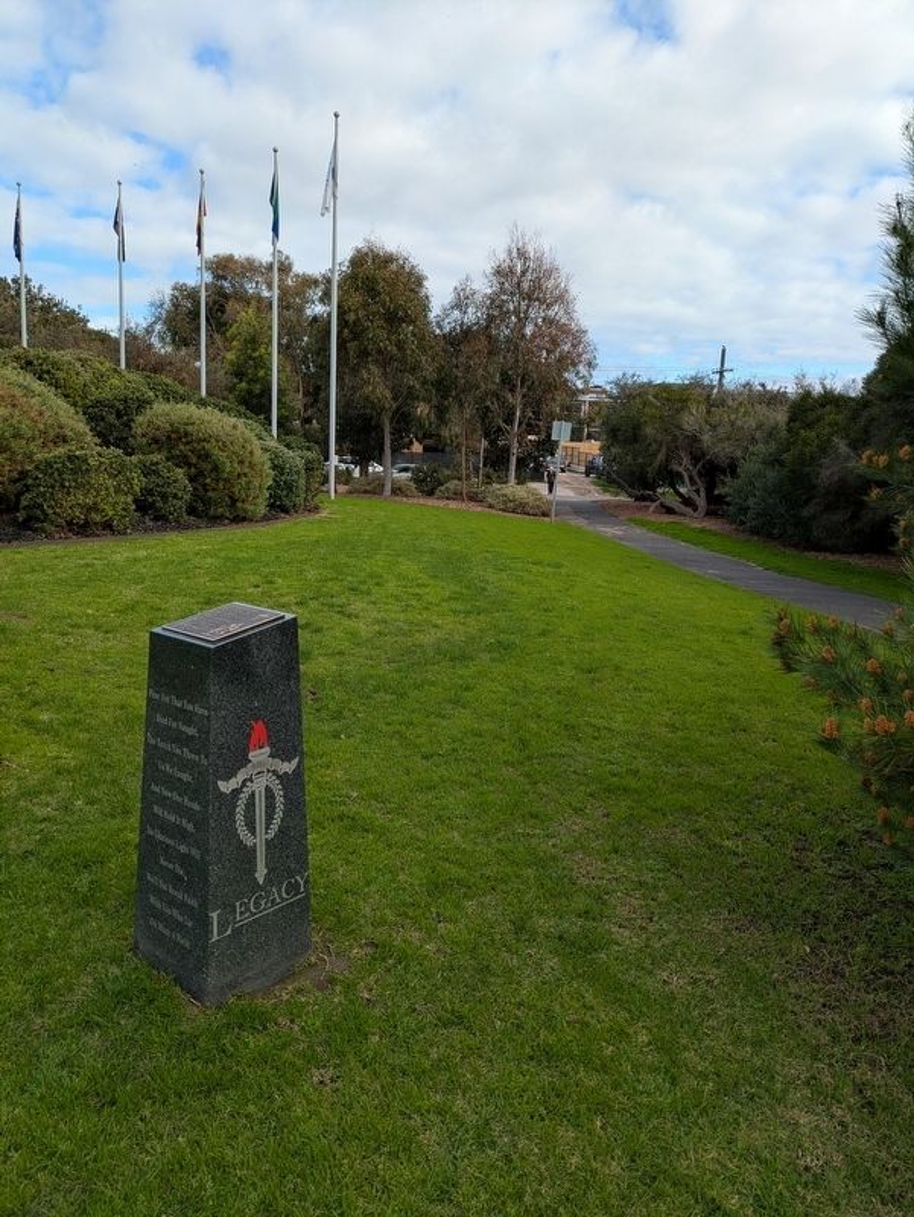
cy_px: 608
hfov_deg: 54.9
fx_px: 879
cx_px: 457
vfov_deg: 69.4
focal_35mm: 25
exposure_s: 1/1185
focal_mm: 5.43
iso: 47
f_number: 1.89
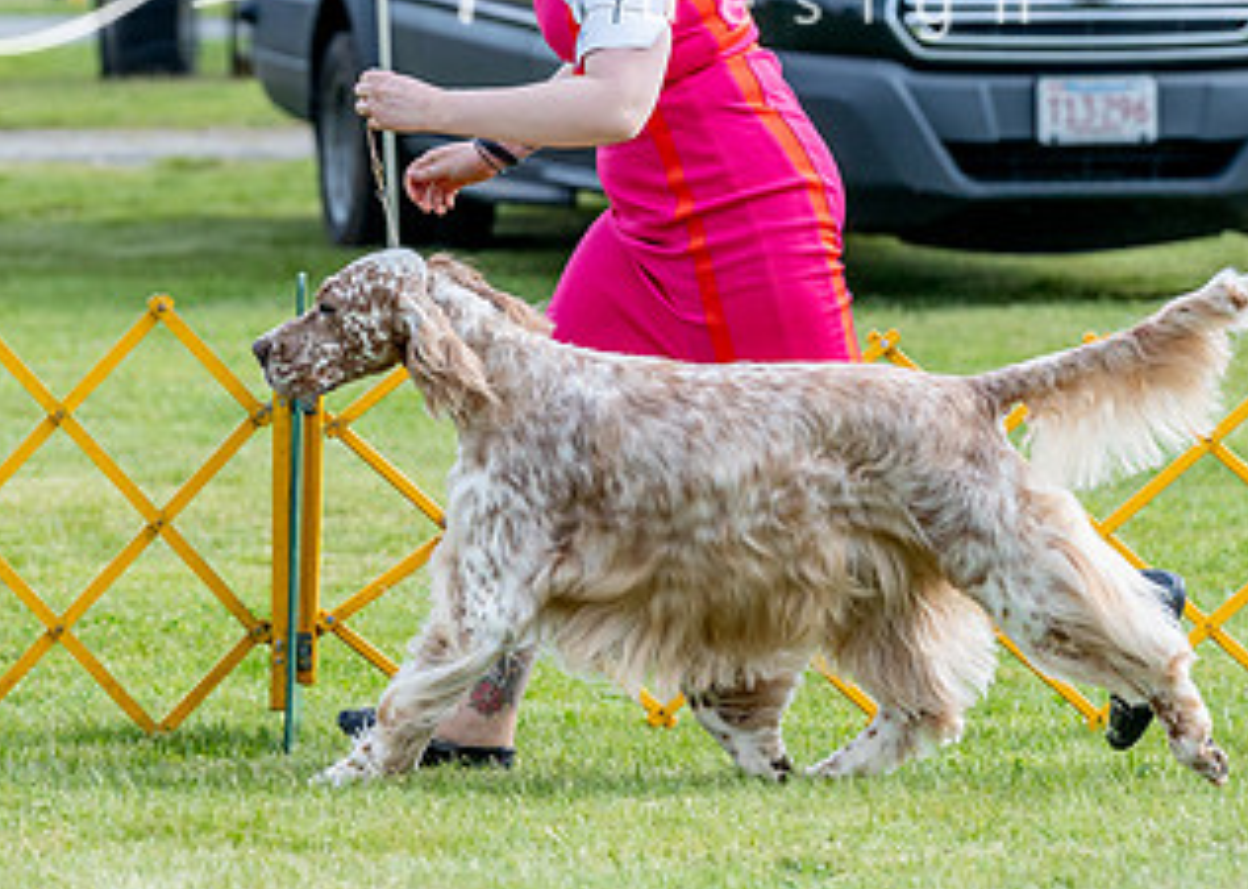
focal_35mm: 336
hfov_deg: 6.0
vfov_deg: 4.3
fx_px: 11897
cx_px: 548
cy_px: 140
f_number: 4.5
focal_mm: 143
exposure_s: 1/1250
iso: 400
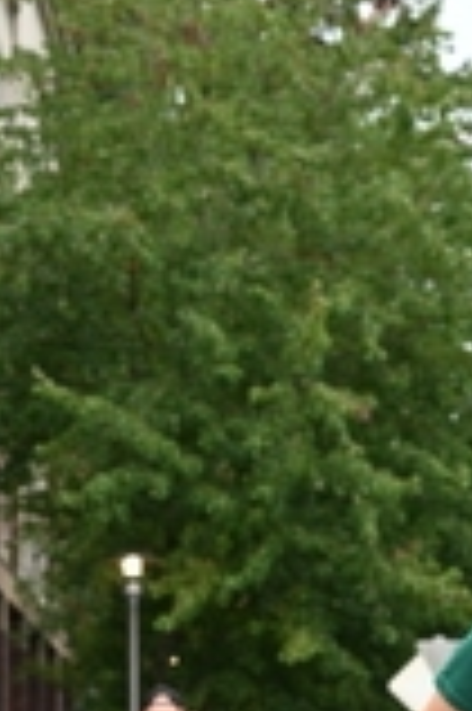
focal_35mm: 209
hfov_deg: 6.4
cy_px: 770
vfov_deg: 9.8
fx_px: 4119
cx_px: 784
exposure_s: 1/800
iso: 1600
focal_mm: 60
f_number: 4
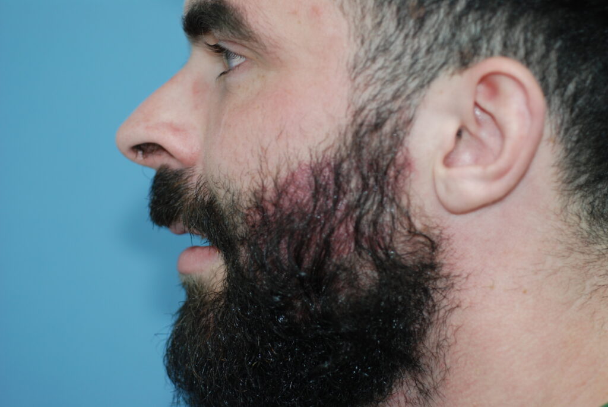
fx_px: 1521
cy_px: 204
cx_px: 304
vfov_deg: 15.2
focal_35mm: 90
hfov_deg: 22.6
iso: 200
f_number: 3.3
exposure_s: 1/60
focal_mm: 60
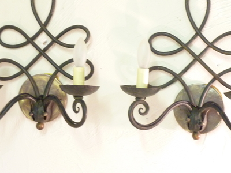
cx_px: 120
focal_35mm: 78
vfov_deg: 18.9
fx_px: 521
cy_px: 65
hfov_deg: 25.0
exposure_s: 1/8
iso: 400
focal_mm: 8.5
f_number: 3.8
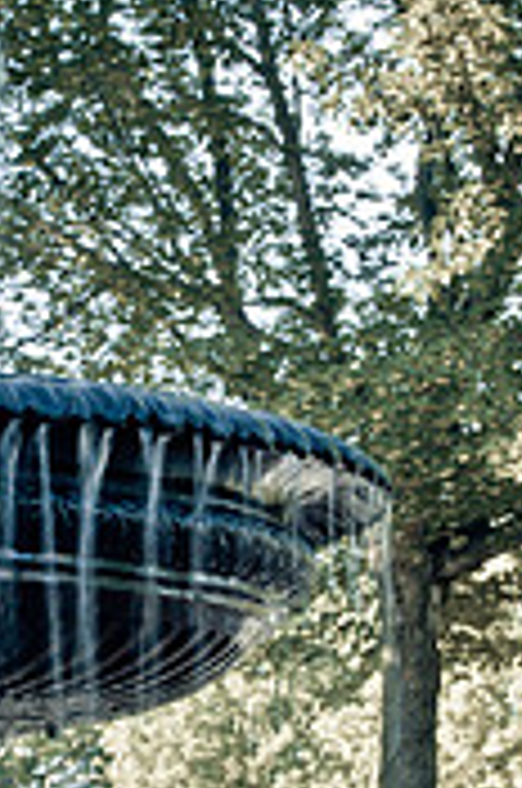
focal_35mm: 135
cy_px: 576
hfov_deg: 10.1
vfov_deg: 15.1
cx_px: 146
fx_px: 2954
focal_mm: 35
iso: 200
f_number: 22
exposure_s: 1/6
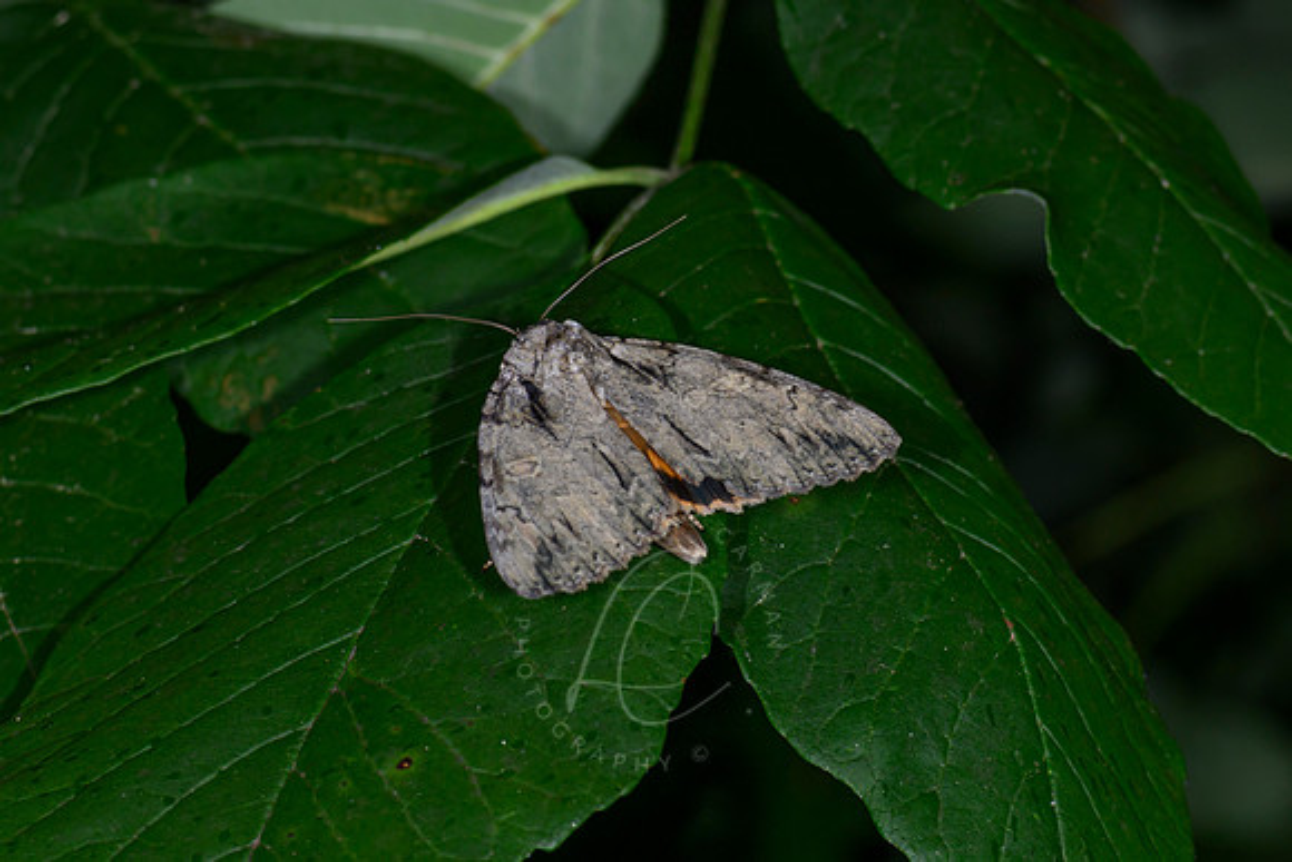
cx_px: 655
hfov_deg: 8.3
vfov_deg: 5.6
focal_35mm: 247
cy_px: 539
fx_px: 8868
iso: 64
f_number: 10
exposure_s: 1/250
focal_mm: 105
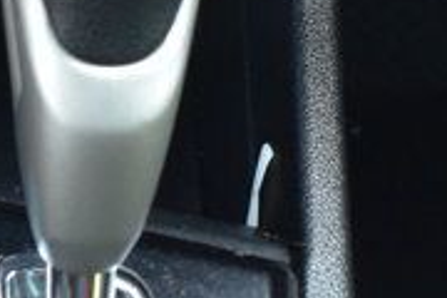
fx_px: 2220
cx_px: 104
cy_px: 412
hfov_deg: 11.5
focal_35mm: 179
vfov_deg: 7.6
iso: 1600
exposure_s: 1/15
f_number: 6.3
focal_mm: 21
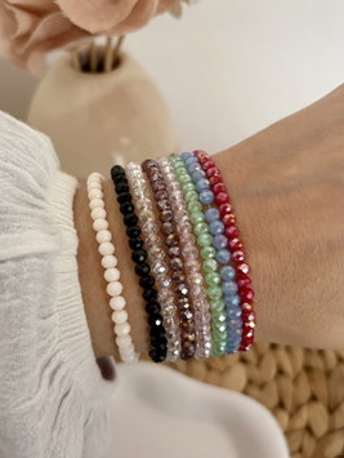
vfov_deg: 47.8
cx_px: 148
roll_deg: -0.8
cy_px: 215
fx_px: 516
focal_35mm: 39
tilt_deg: -42.2
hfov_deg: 36.8
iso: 200
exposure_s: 1/60
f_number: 1.6
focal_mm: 5.96
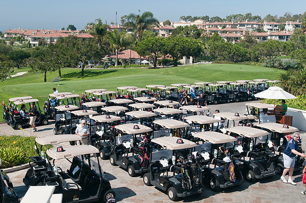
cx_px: 160
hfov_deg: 41.2
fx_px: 407
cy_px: 100
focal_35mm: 48
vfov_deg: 28.0
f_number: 8
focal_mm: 30
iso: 200
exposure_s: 1/250
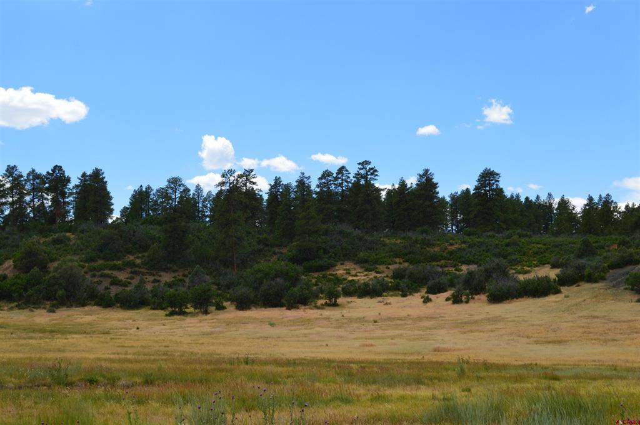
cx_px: 320
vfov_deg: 28.9
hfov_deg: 42.4
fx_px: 826
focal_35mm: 46
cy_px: 212
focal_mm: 31
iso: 400
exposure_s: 1/400
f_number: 11
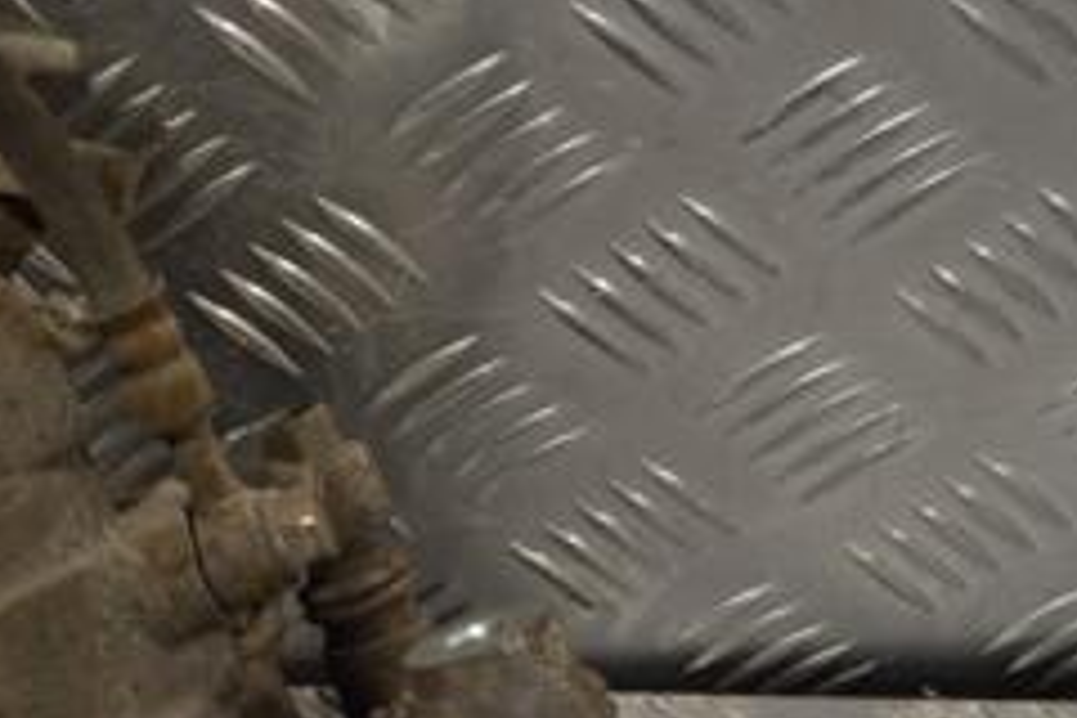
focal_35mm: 120
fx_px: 3590
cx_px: -130
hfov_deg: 16.5
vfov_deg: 11.4
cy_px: 440
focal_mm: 32
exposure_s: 1/125
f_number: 5.6
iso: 320
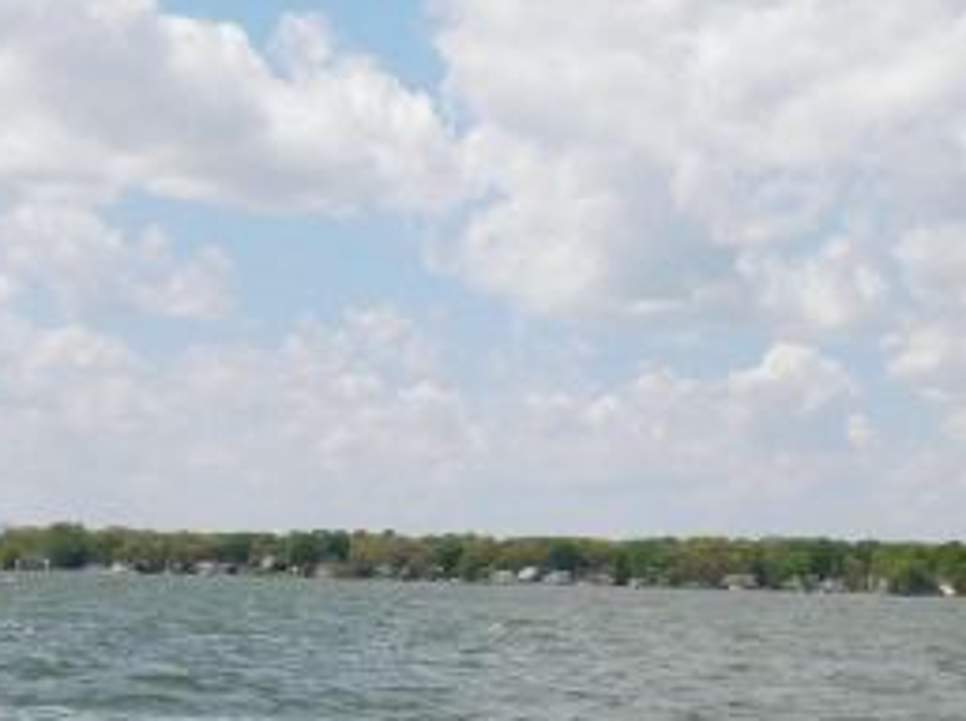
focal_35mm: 78
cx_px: 479
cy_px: 657
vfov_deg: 18.5
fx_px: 2174
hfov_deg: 25.1
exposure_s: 1/500
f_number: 6.4
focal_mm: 5.3
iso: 125
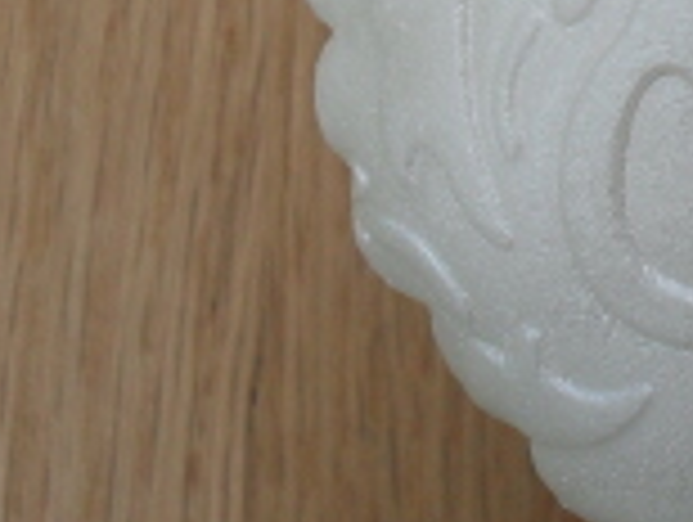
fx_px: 2326
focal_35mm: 116
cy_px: -40
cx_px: 999
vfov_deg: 12.6
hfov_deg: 15.7
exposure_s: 1/350
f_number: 3.2
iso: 100
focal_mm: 6.3
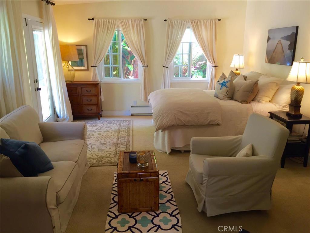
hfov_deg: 61.7
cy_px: 116
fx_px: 260
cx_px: 155
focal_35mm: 29
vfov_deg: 48.2
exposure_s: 1/30
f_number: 2.2
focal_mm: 4.15
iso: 80
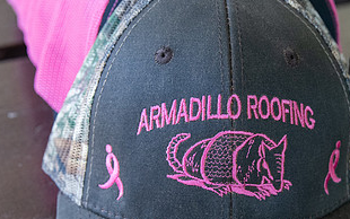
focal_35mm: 103
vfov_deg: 12.6
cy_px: 182
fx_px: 983
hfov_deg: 20.1
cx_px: 242
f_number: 3.5
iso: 1600
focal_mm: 36
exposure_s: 1/400
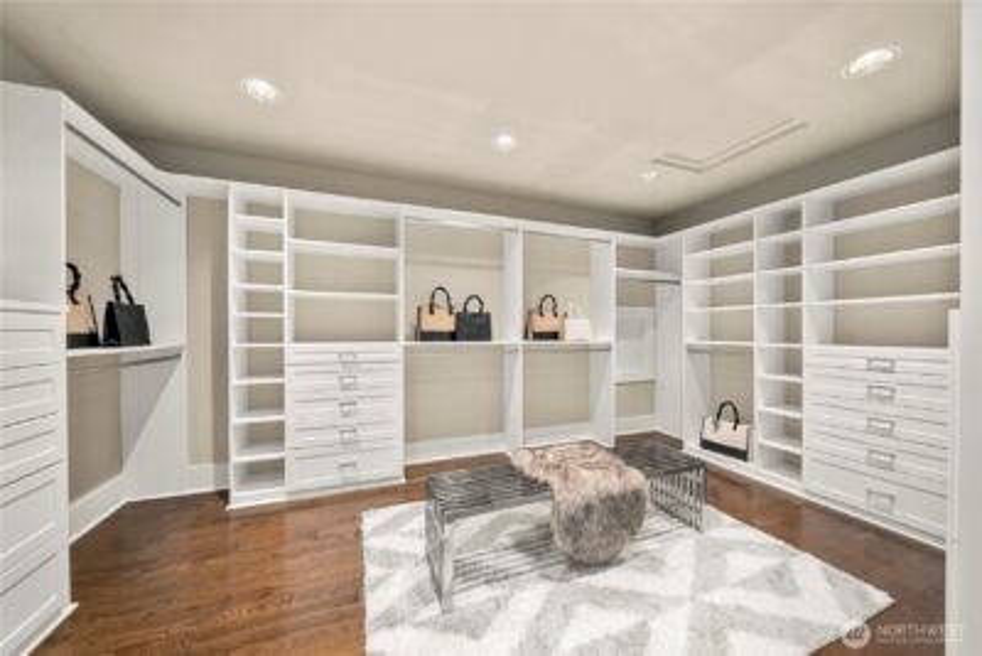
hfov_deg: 112.6
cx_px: 491
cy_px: 328
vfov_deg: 90.1
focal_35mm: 12
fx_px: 327
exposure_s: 1/25
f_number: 6.3
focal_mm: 12
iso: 1000
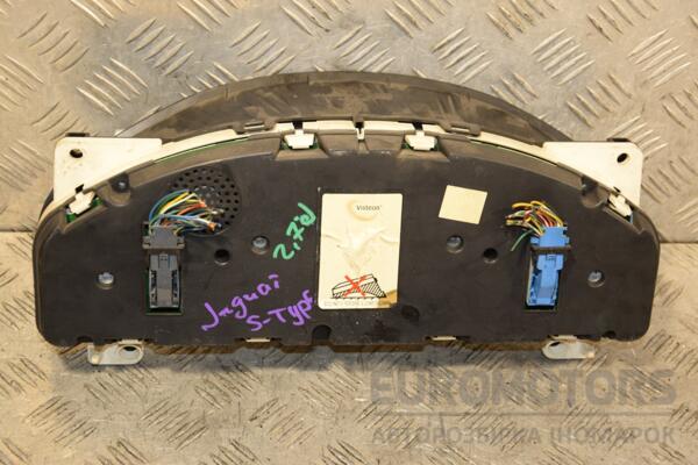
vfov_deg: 21.6
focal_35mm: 63
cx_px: 349
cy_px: 232
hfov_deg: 31.9
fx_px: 1221
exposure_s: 1/160
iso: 800
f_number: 4.8
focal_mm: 42
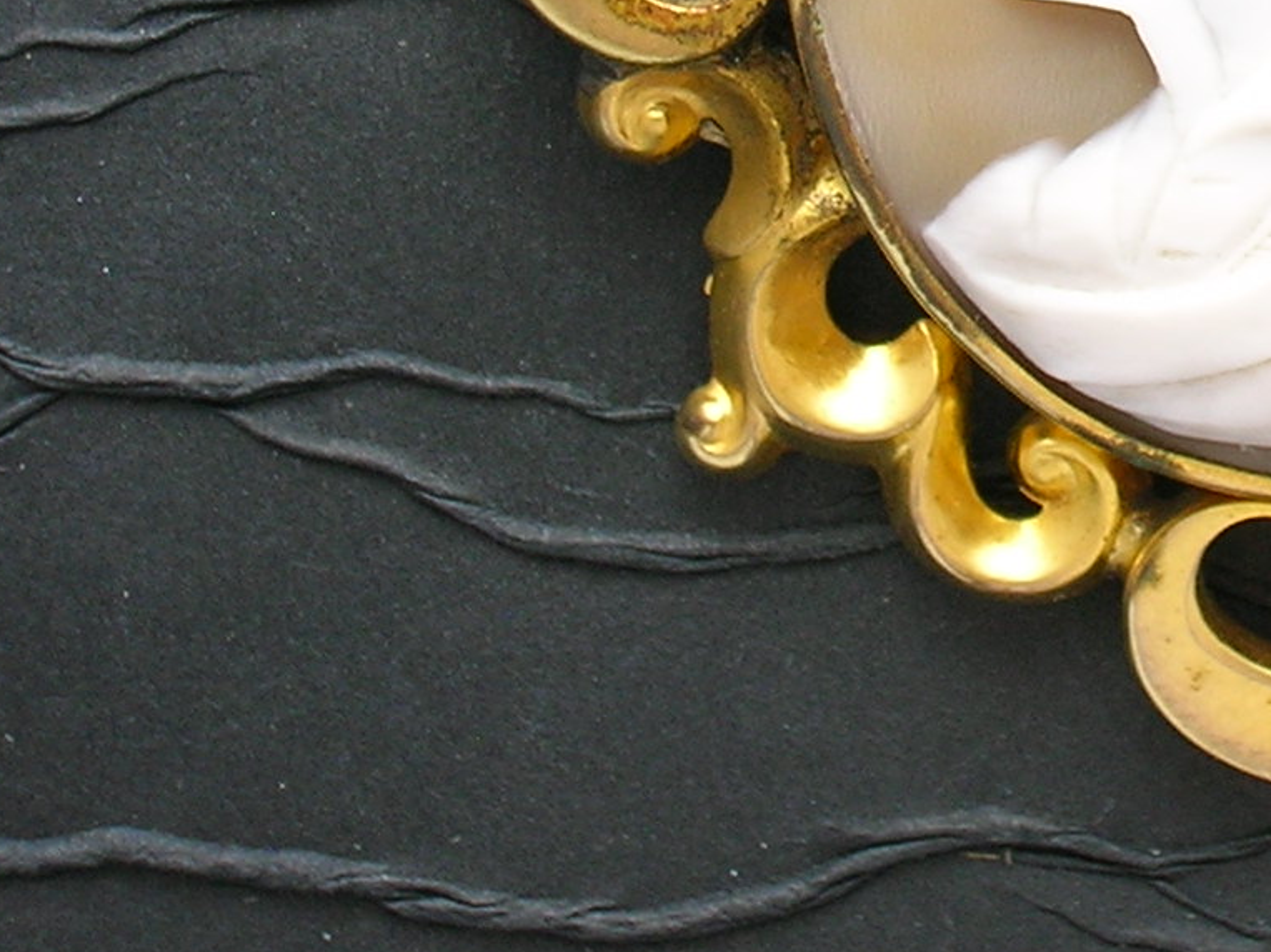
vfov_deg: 8.4
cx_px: 1431
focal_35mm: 174
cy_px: -230
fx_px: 6384
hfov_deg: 11.2
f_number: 3.5
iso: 50
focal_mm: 9.7
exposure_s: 1/4.3
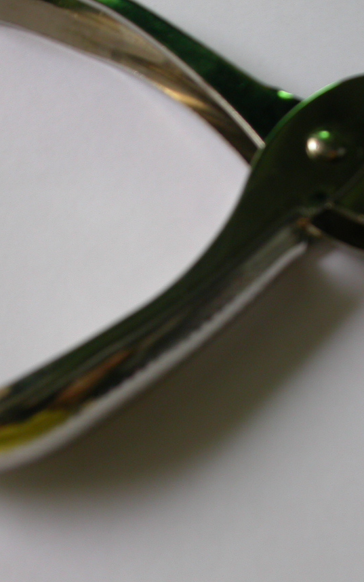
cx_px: 193
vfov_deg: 34.0
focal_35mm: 60
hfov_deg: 21.6
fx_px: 952
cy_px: 299
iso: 100
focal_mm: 7.85
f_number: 3.3
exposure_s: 1/83
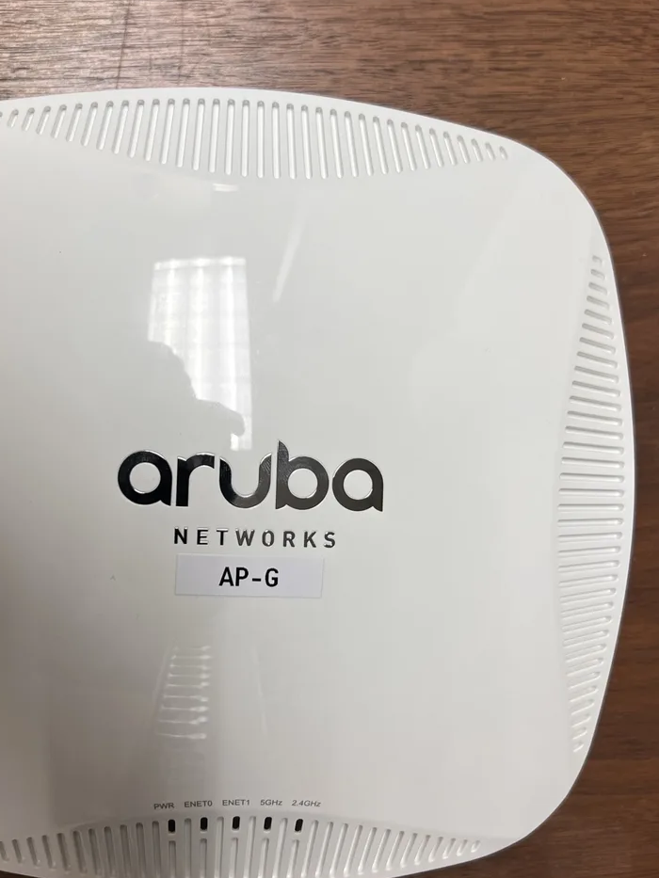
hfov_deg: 36.7
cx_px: 276
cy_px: 442
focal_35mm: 39
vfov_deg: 47.9
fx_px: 990
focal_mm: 5.7
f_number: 1.5
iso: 80
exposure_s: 1/120
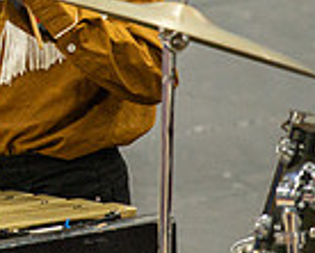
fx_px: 8296
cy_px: 16
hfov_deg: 2.2
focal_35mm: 888
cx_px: -102
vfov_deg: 1.7
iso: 5600
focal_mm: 200
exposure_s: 1/500
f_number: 4
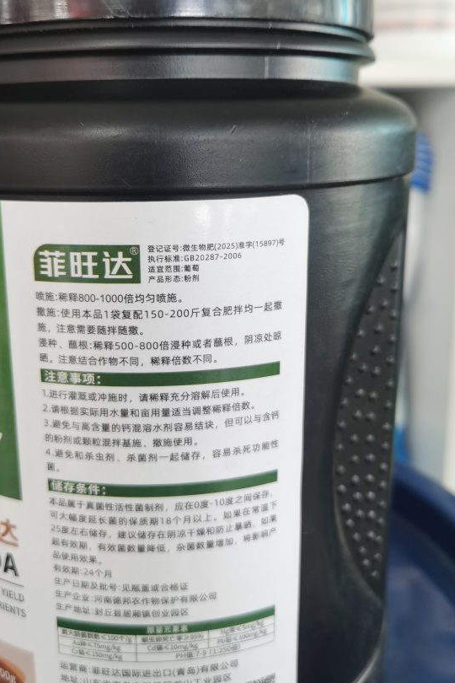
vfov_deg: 51.8
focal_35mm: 37
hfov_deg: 35.9
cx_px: 192
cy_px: 302
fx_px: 701
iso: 200
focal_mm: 5.58
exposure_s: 1/60
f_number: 1.8
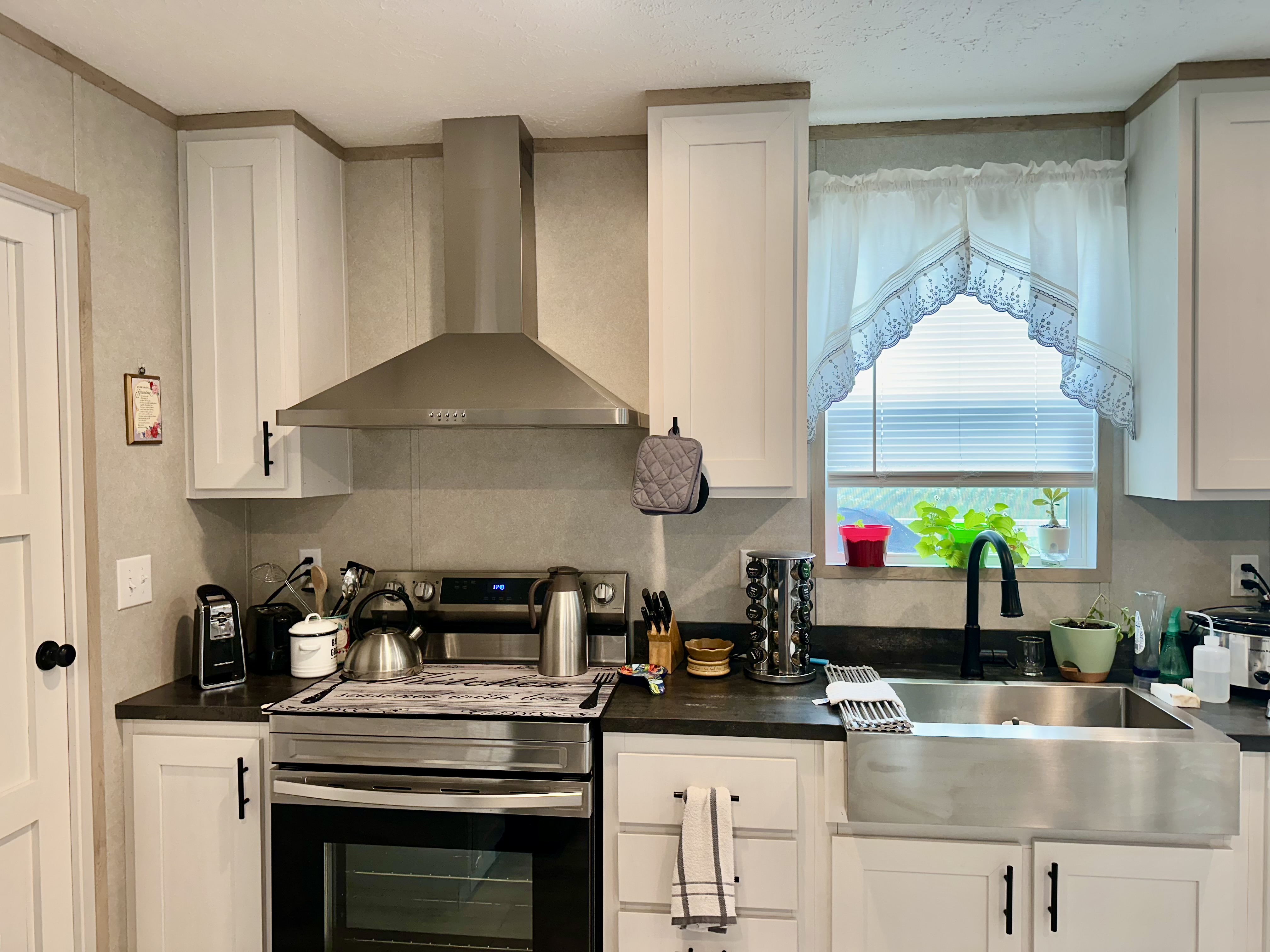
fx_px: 881
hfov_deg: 71.6
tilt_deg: -0.1
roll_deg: +0.7
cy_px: 476
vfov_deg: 56.8
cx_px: 635
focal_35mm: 24
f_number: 1.78
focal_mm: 6.86
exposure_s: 1/120
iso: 125
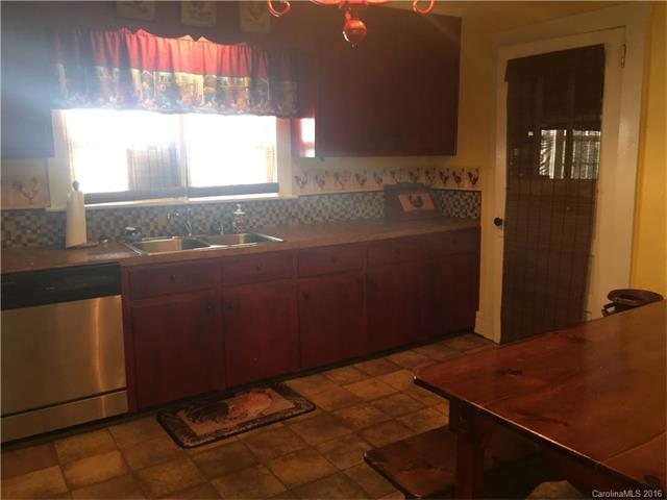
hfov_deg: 61.7
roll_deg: +0.1
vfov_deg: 48.2
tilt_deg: -8.4
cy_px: 250
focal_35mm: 29
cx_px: 334
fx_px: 559
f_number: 2.2
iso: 100
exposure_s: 1/16
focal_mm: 4.15
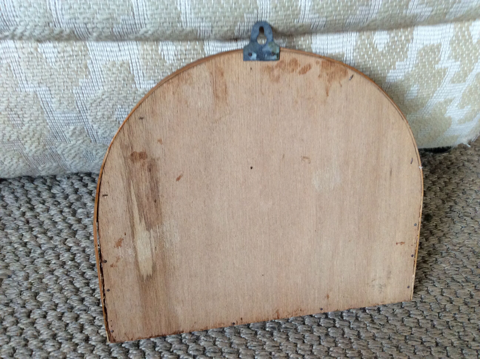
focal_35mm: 32
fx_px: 443
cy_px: 180
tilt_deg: -52.7
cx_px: 240
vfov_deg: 44.1
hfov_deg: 56.9
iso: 100
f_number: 2.4
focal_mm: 3.3
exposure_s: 1/25
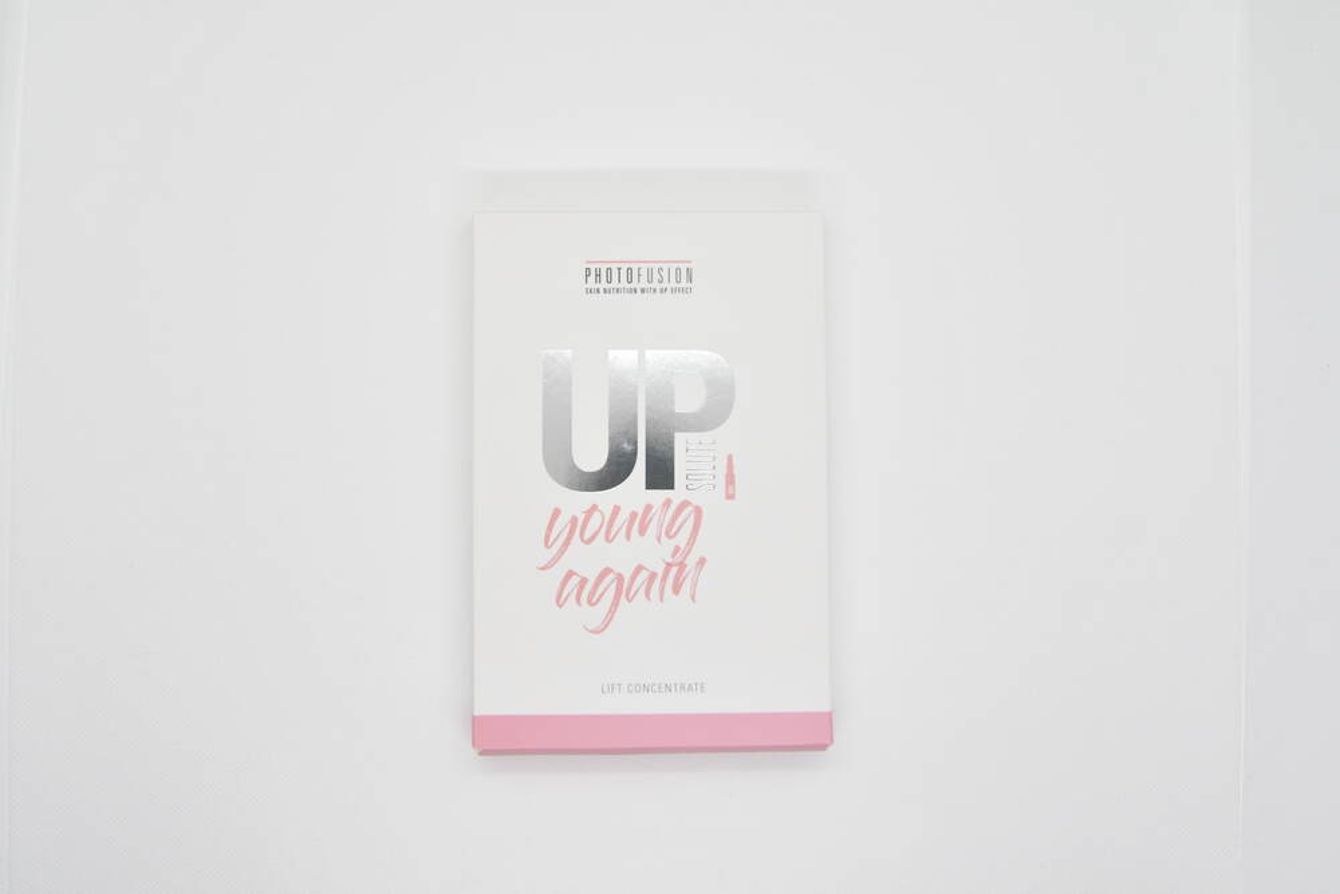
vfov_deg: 36.9
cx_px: 670
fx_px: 1340
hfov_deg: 53.1
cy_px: 447
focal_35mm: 36
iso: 400
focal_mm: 24
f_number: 4.5
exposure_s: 1/100
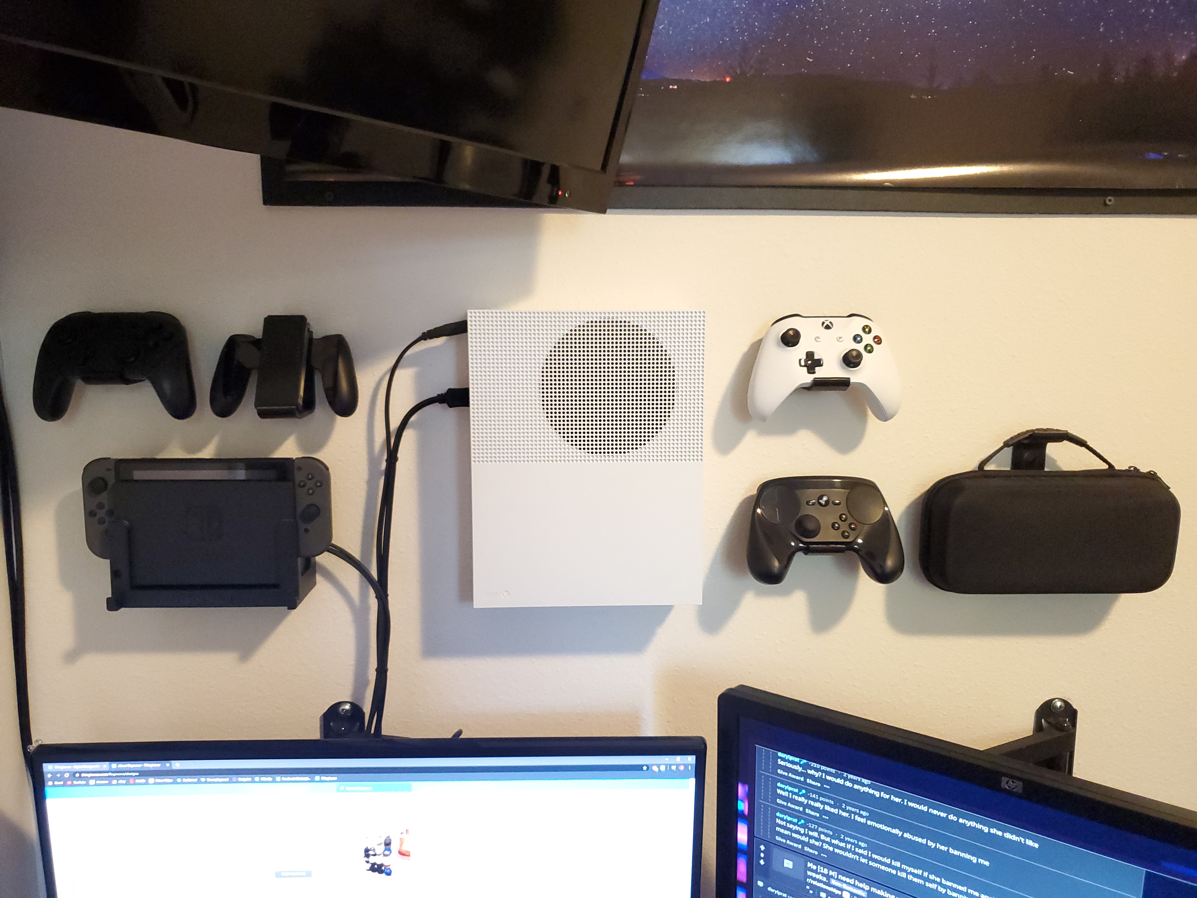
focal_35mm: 26
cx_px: 598
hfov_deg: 67.3
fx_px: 899
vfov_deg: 53.1
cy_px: 449
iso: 500
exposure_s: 1/30
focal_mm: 4.3
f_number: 1.5
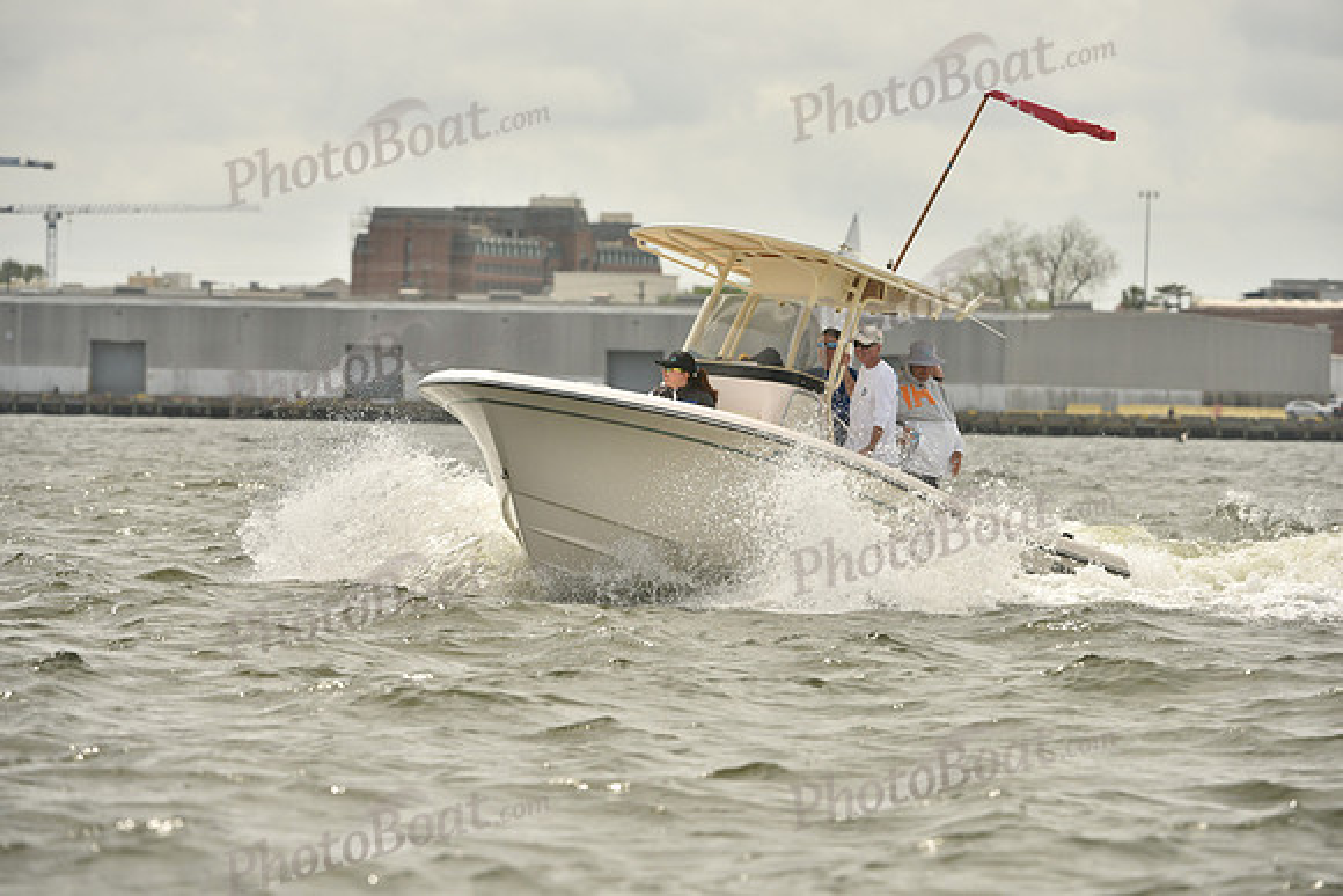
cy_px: 448
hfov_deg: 7.1
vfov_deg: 4.7
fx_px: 10821
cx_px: 672
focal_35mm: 290
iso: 320
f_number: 7.1
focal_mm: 290
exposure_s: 1/1250
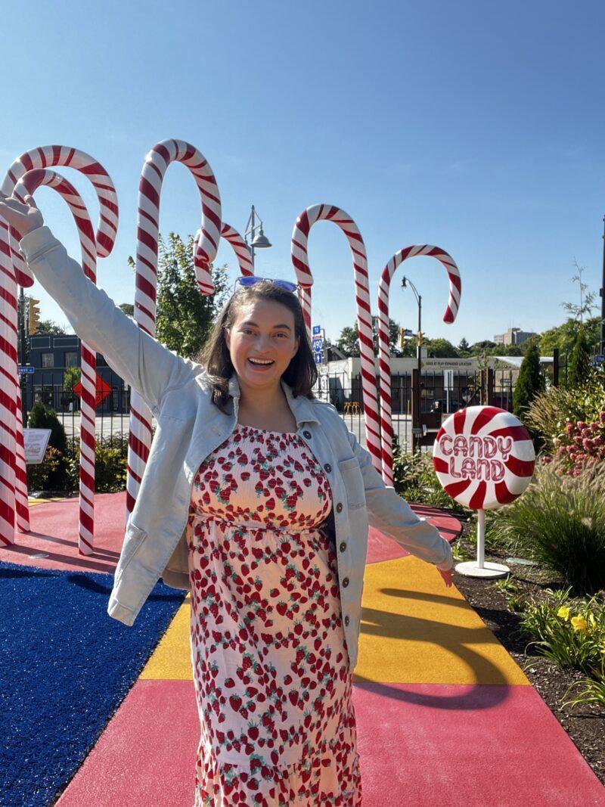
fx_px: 699
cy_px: 404
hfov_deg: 46.8
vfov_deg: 60.0
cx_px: 302
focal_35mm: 30
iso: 32
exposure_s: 1/831
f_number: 2.2
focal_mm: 2.71
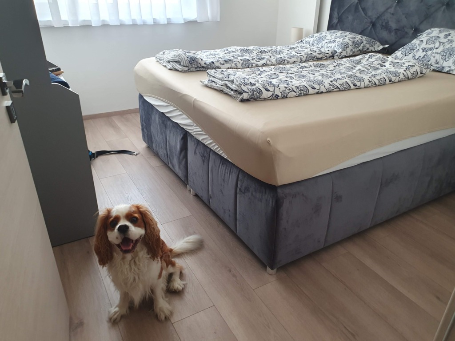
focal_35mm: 26
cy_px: 170
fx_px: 342
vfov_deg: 53.1
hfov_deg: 67.3
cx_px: 228
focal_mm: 4.32
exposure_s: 1/40
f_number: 2.4
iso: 160
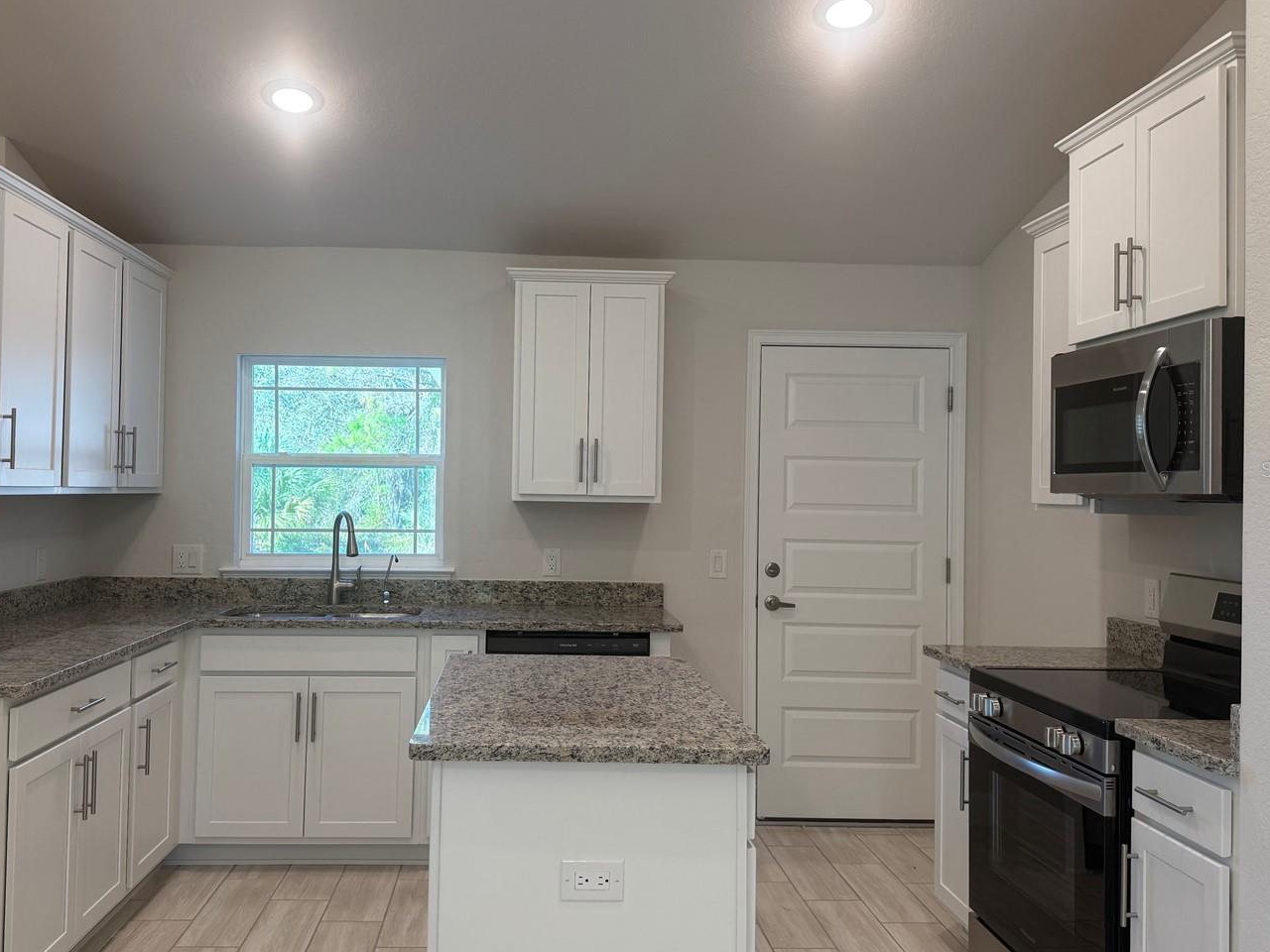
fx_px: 1101
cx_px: 562
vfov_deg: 46.8
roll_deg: -1.1
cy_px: 469
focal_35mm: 30
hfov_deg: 59.8
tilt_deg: +0.3
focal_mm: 6.76
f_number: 1.78
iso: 80
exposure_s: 1/120
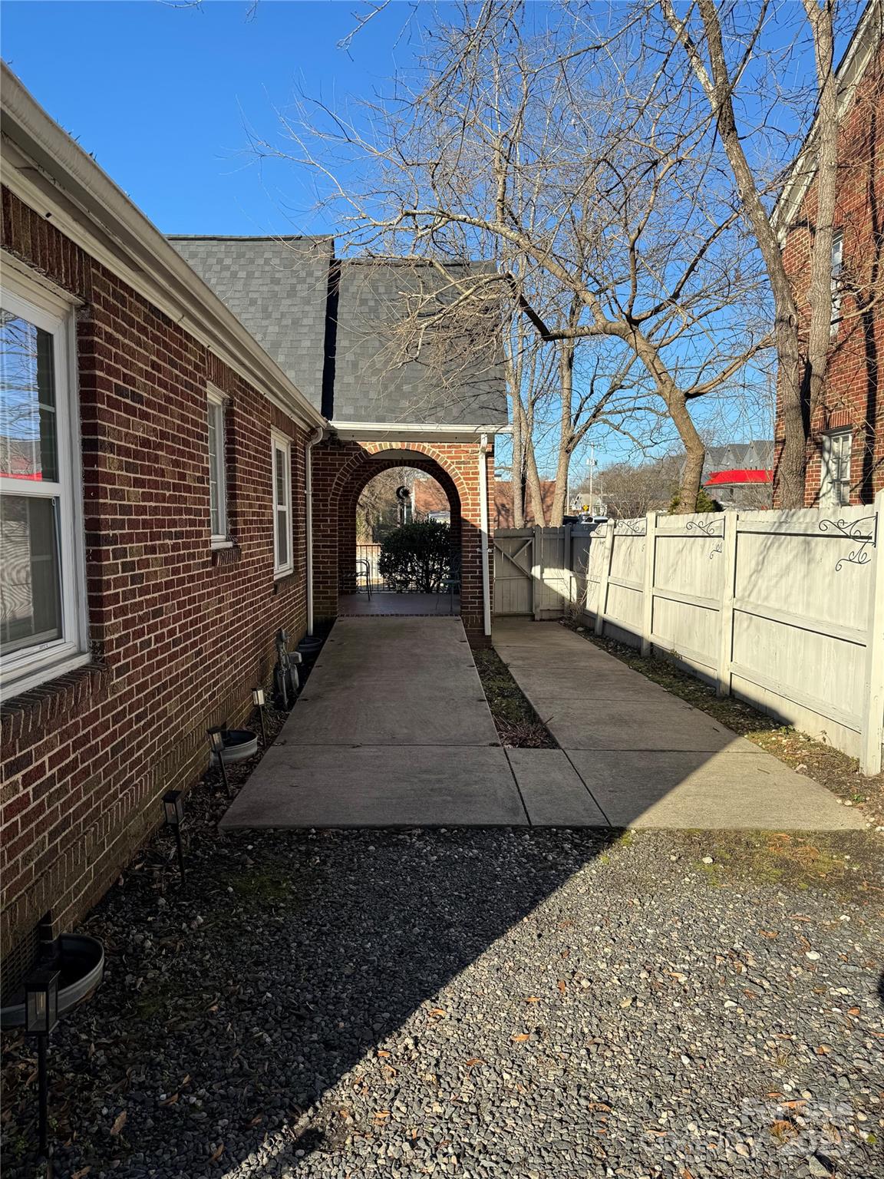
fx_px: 817
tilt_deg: -3.5
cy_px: 590
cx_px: 442
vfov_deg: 71.6
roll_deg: -0.4
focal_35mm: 24
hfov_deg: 56.8
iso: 80
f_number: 1.78
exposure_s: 1/2506
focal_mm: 6.76
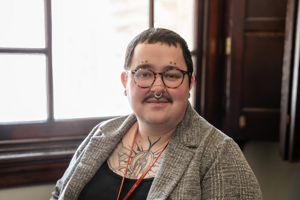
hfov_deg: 48.5
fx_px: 333
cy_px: 100
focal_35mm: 40
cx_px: 150
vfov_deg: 33.4
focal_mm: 40
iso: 3200
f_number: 10
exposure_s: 1/80
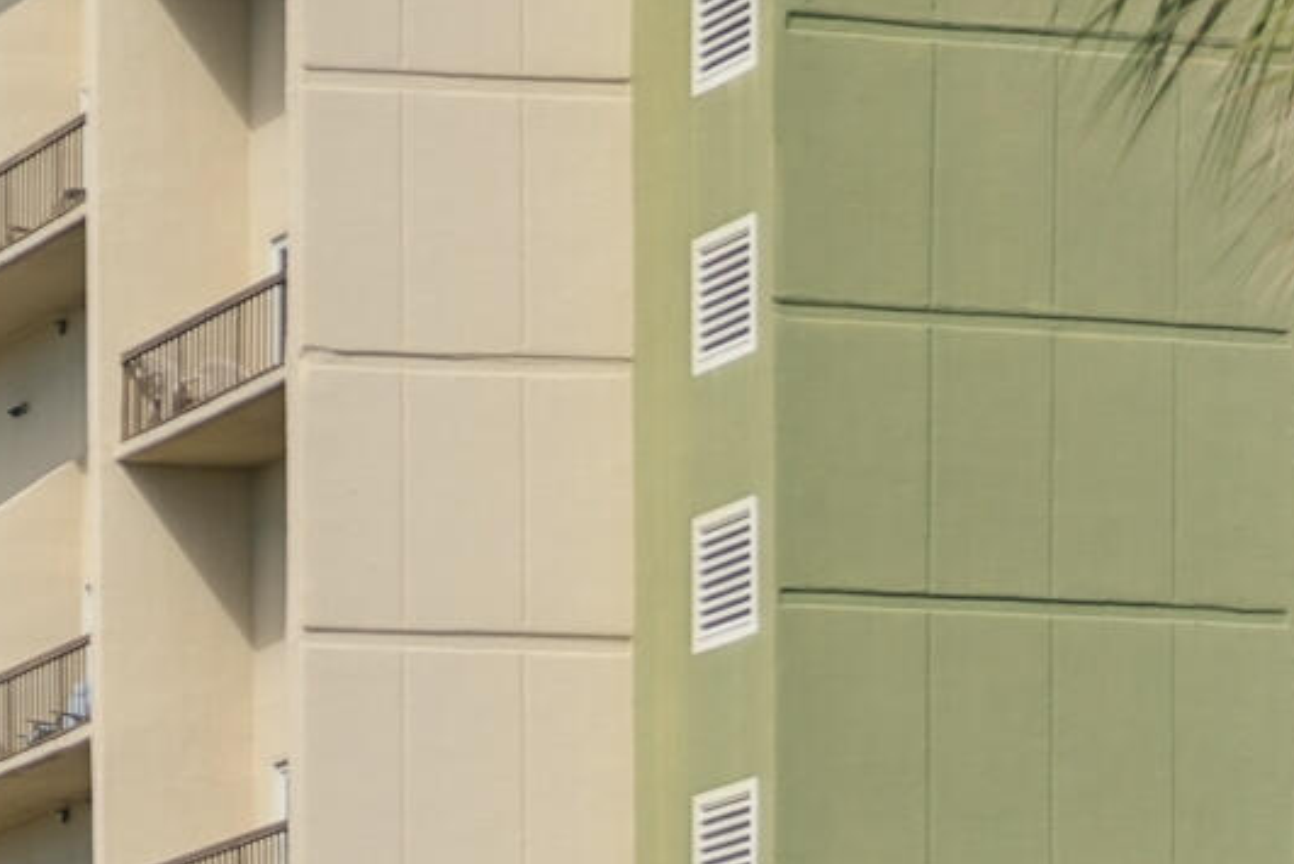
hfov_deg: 9.4
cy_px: 90
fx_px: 7298
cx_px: -1384
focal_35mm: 203
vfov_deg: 6.8
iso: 100
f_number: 2.8
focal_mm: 36
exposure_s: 1/1600
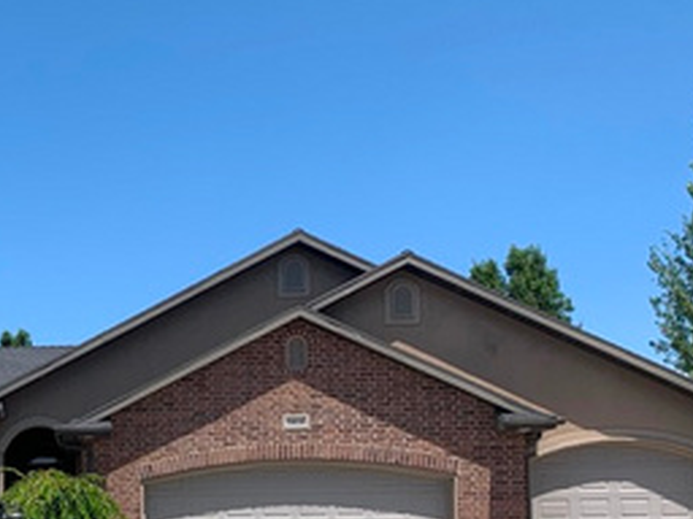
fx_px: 1301
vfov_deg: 21.8
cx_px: -27
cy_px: 522
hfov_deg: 27.8
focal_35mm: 65
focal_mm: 4.25
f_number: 1.8
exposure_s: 1/2611
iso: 25
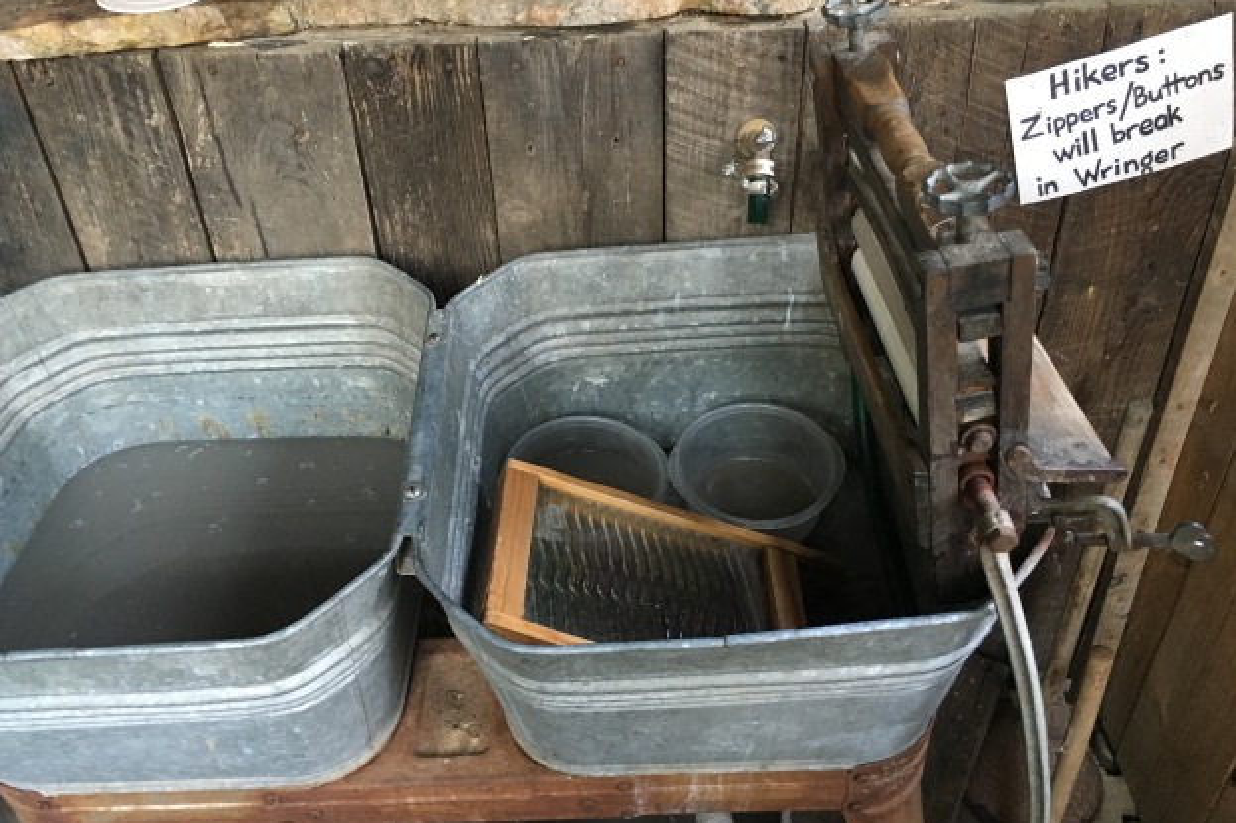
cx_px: 603
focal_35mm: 31
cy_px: 391
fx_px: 1064
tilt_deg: -37.9
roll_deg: +4.1
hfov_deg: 60.3
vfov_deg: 42.3
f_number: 2.2
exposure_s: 1/17
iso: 200
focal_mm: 4.15
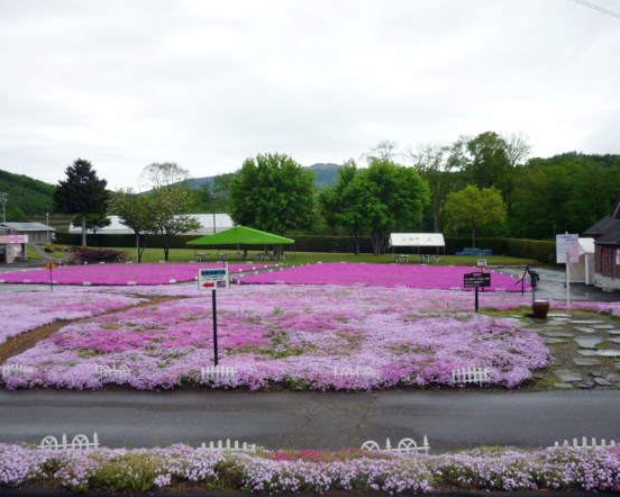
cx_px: 318
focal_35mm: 35
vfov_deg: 42.2
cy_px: 247
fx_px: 642
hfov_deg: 51.5
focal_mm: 5.5
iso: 100
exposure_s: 1/160
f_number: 2.8
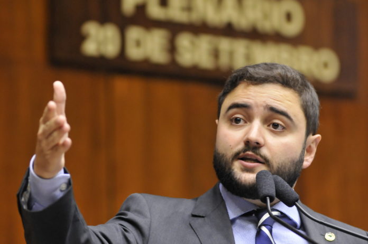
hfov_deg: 10.2
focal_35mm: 202
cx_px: 184
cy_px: 122
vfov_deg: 6.8
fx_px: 2067
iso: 1600
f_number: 4
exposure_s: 1/160
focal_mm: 135
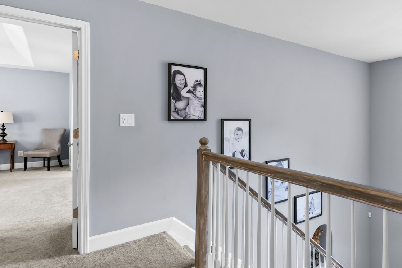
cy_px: 130
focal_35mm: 22
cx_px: 277
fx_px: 246
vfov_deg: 57.3
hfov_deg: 75.4
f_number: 11
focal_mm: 12
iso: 200
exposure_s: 1/2
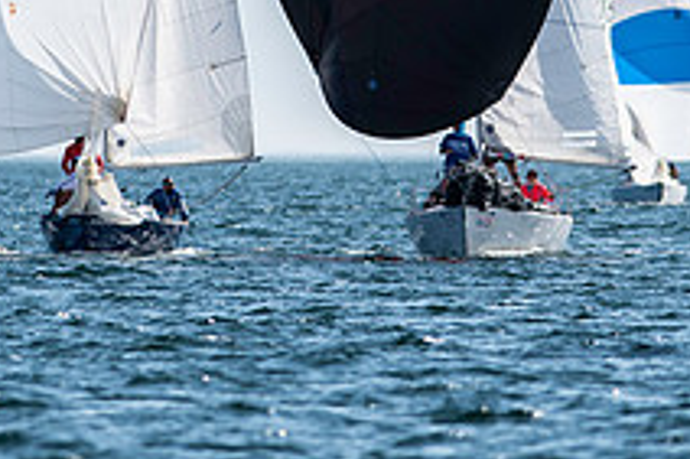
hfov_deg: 1.7
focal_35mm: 1250
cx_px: 352
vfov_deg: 1.1
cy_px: -155
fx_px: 23939
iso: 200
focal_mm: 300
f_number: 5
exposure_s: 1/3200
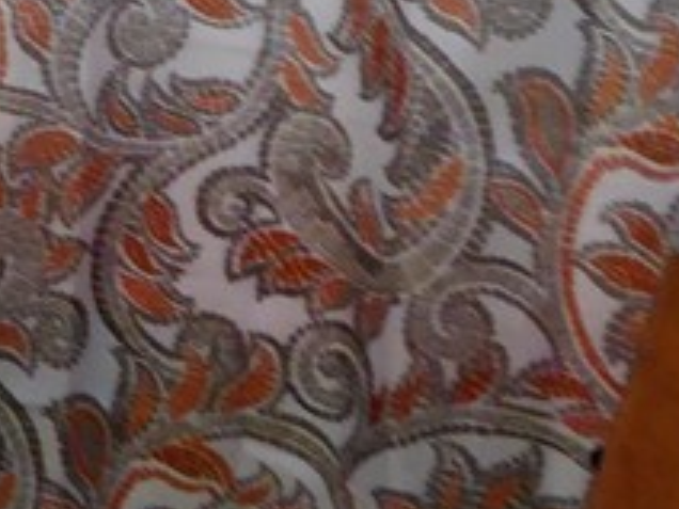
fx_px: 3413
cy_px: -653
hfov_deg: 10.2
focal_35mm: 174
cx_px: -830
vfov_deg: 8.0
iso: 400
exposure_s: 1/20
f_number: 3.7
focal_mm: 6.3
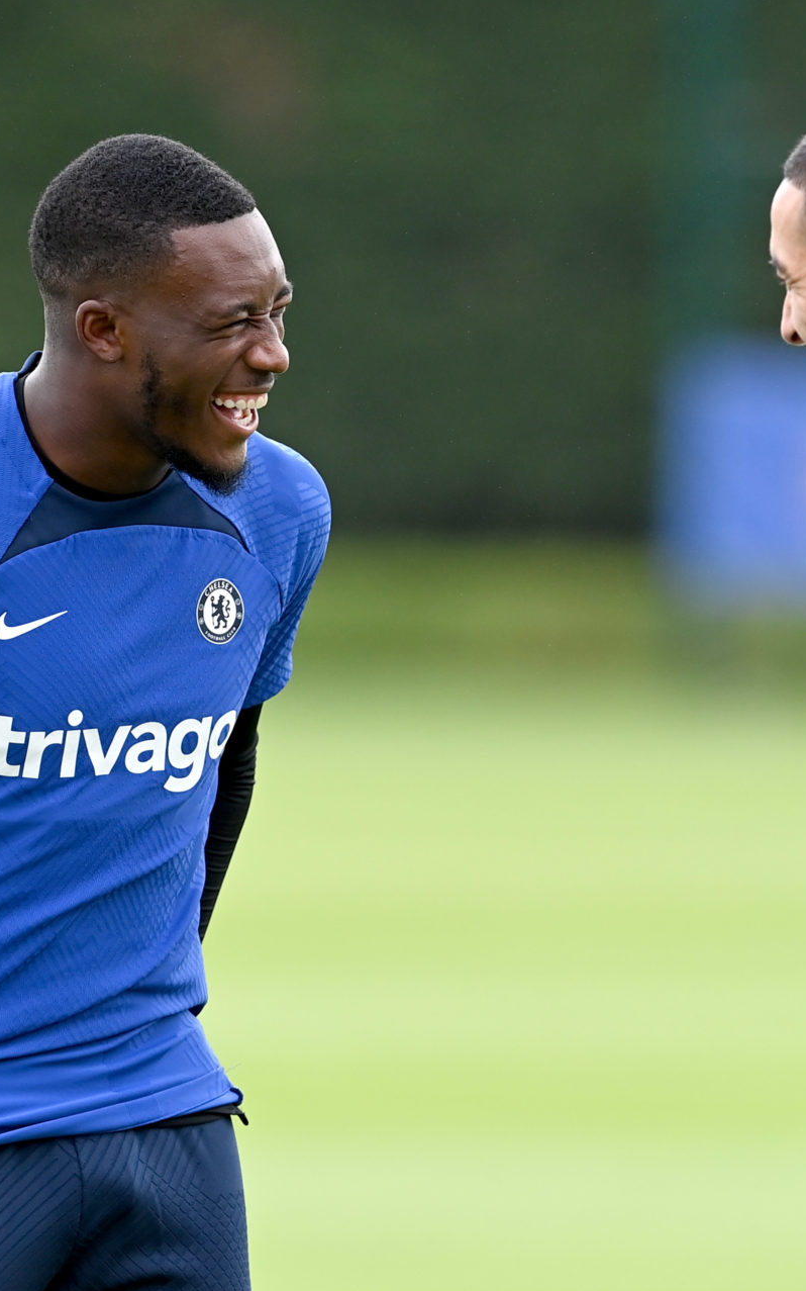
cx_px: 512
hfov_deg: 2.1
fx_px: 21547
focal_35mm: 613
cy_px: 646
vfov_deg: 3.4
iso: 800
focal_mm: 400
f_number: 4
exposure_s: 1/2000
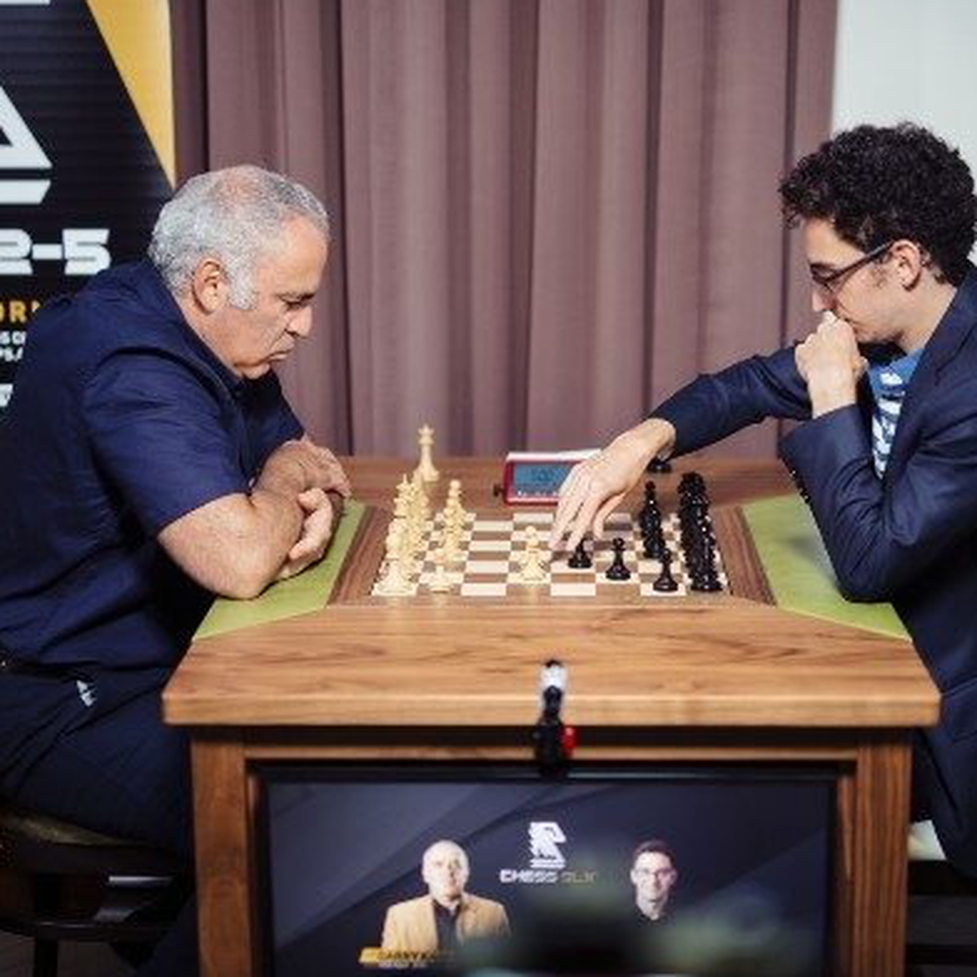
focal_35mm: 65
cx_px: 546
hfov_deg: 26.5
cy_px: 488
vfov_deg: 26.5
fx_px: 2076
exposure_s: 1/200
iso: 400
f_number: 1.4
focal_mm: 50
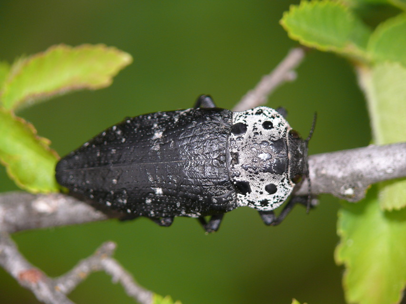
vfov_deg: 5.0
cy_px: 152
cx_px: 203
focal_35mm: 298
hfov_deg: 6.6
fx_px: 3496
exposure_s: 1/200
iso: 100
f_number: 3.6
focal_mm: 63
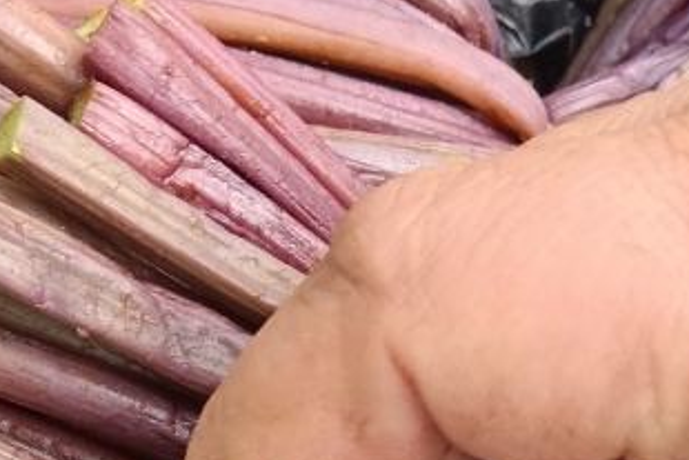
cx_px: 367
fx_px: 1781
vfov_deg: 13.1
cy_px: 859
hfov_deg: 21.9
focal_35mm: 93
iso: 106
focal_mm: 4.05
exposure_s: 1/100
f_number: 1.8
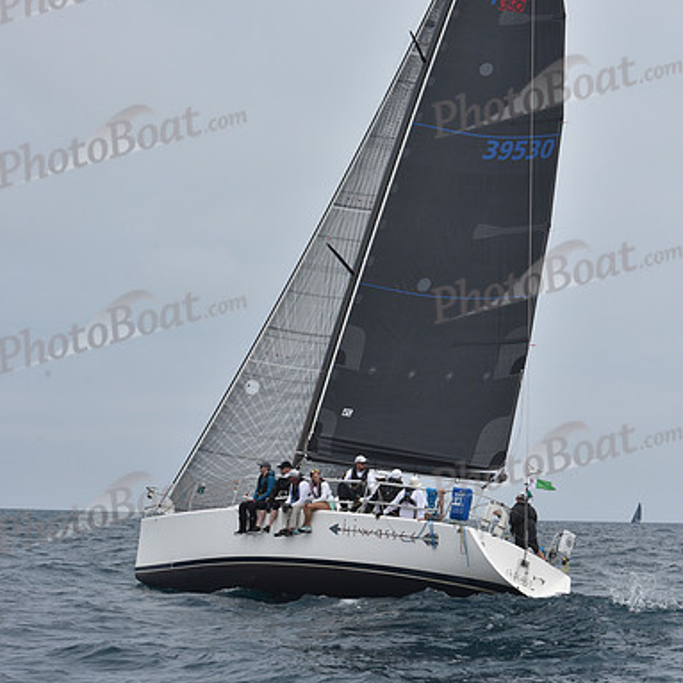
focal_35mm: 90
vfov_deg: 19.2
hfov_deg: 19.3
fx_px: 2009
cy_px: 210
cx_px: 340
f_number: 10
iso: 250
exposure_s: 1/800
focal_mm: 70
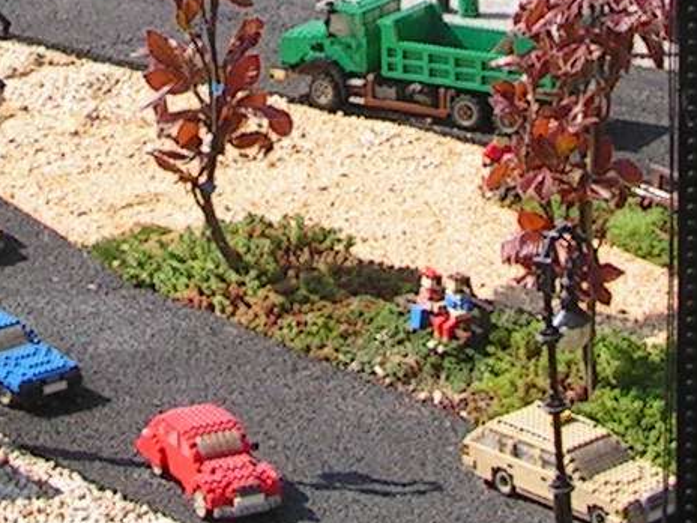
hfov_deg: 10.6
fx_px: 3745
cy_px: -427
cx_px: 260
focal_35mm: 186
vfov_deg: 7.7
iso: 50
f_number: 5.6
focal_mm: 6.3
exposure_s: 1/200
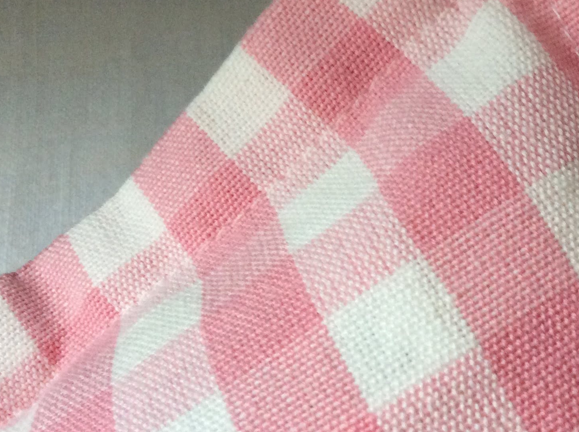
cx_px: 373
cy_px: 139
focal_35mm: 57
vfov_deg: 25.4
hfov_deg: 33.6
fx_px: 952
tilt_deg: -77.8
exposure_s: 1/25
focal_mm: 3.3
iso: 100
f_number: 2.4
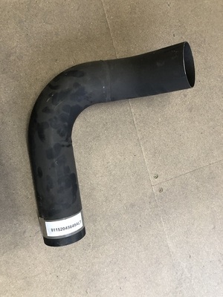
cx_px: 112
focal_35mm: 28
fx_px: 241
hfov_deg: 49.7
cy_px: 148
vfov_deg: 63.4
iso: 50
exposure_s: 1/15
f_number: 1.8
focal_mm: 3.99
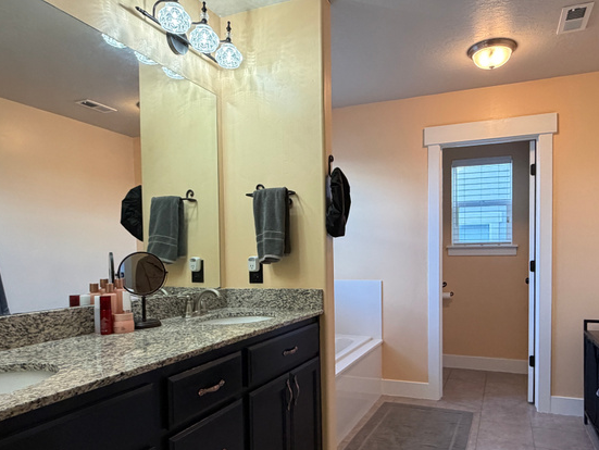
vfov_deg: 52.8
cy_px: 270
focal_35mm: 26
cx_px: 334
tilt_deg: -2.4
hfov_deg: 67.1
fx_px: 450
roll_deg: +0.8
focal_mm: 2.22
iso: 320
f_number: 2.2
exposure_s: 1/120
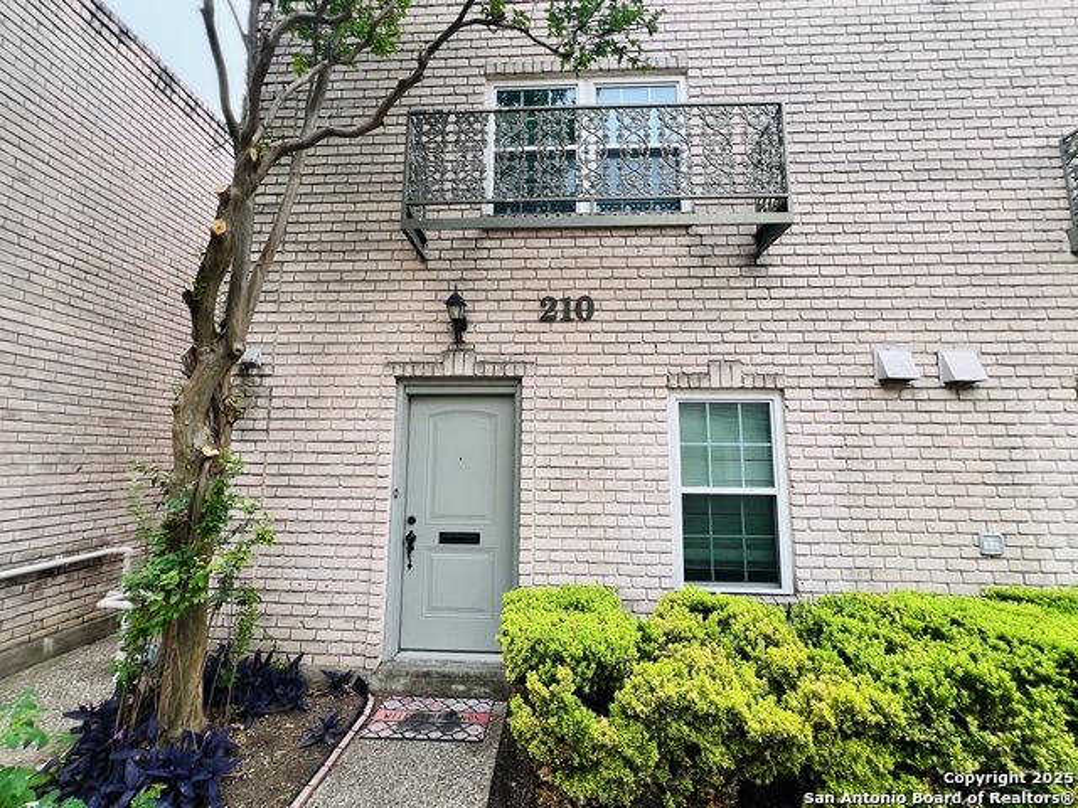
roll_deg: +0.0
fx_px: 405
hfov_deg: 106.2
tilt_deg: +7.5
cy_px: 404
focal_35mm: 13
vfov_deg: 89.9
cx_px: 539
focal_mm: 1.57
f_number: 1.8
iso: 32
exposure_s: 1/99
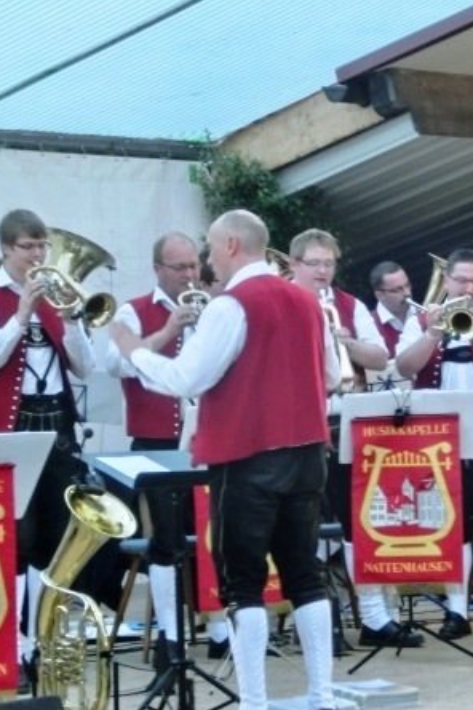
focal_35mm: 117
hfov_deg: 11.7
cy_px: 368
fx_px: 2306
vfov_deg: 17.5
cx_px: 403
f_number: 4.9
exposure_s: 1/30
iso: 800
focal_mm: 13.79
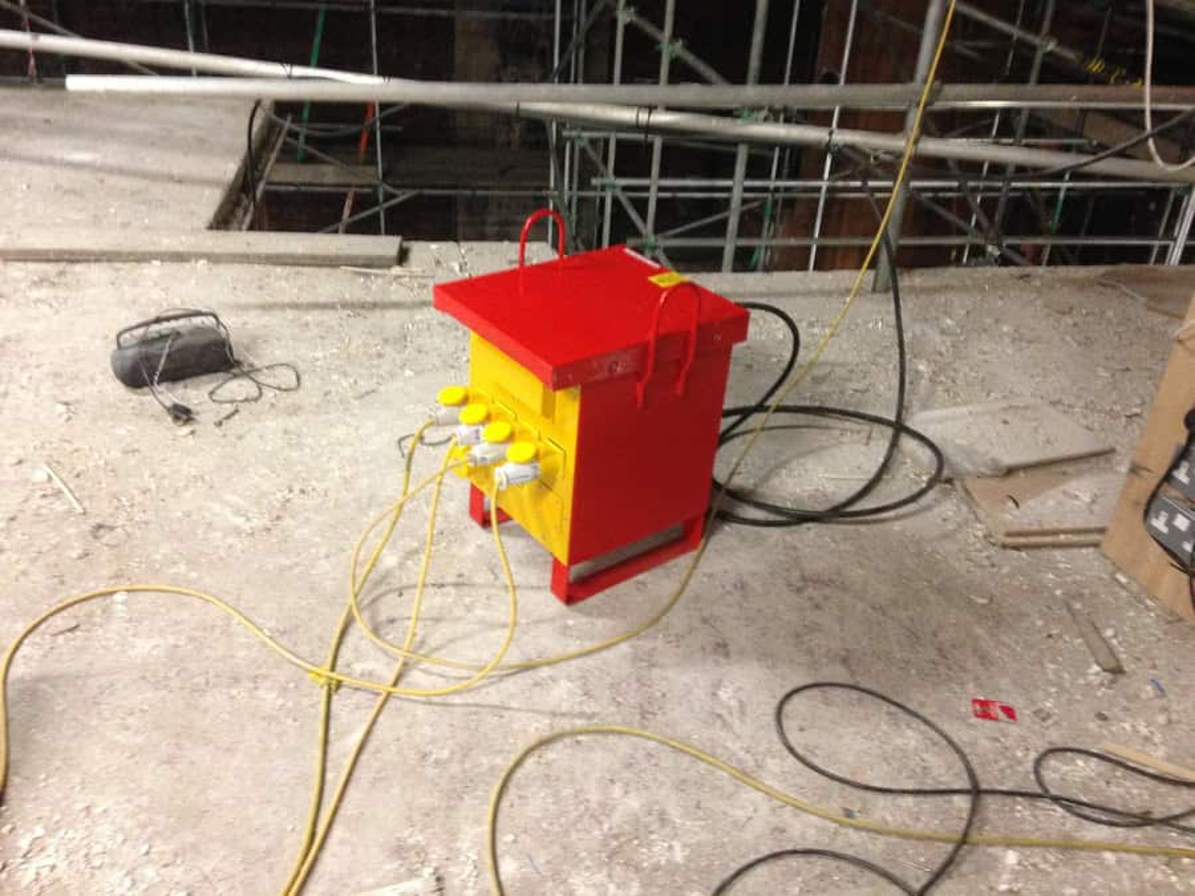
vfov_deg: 42.9
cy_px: 448
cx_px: 598
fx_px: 1139
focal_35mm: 33
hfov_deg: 55.4
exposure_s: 1/20
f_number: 2.4
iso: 400
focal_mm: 4.1
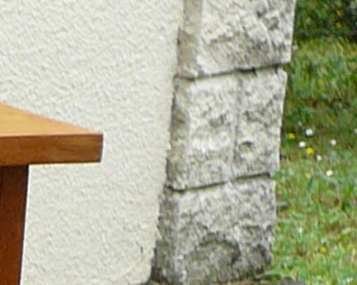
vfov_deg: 5.5
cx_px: -783
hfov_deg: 6.4
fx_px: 2874
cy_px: 642
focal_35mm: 272
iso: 80
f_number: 3.2
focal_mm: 6.4
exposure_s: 1/200
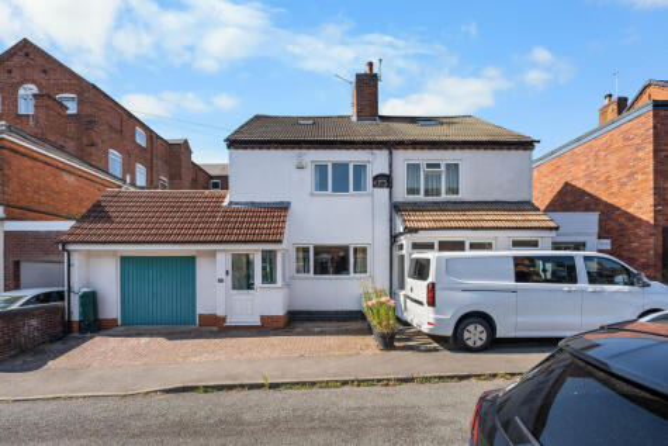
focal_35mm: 15
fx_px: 278
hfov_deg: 100.4
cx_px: 334
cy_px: 223
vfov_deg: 77.4
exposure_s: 1/750
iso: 160
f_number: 4.5
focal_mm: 10
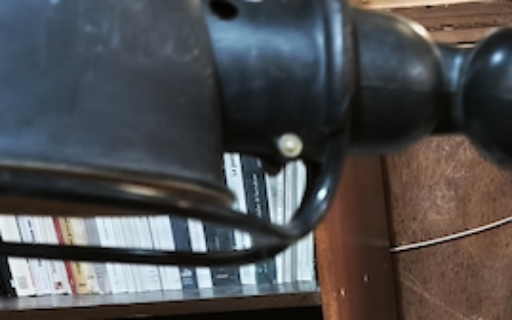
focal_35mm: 116
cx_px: 670
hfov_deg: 16.9
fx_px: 1618
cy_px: 535
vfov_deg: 10.7
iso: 800
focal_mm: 5.35
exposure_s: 1/25
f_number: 1.7
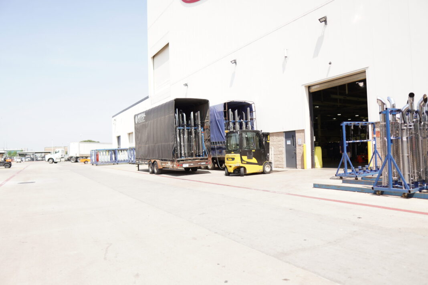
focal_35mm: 24
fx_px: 285
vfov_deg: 53.1
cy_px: 142
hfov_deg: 73.7
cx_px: 214
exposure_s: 1/4000
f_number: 1.4
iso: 100
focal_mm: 16
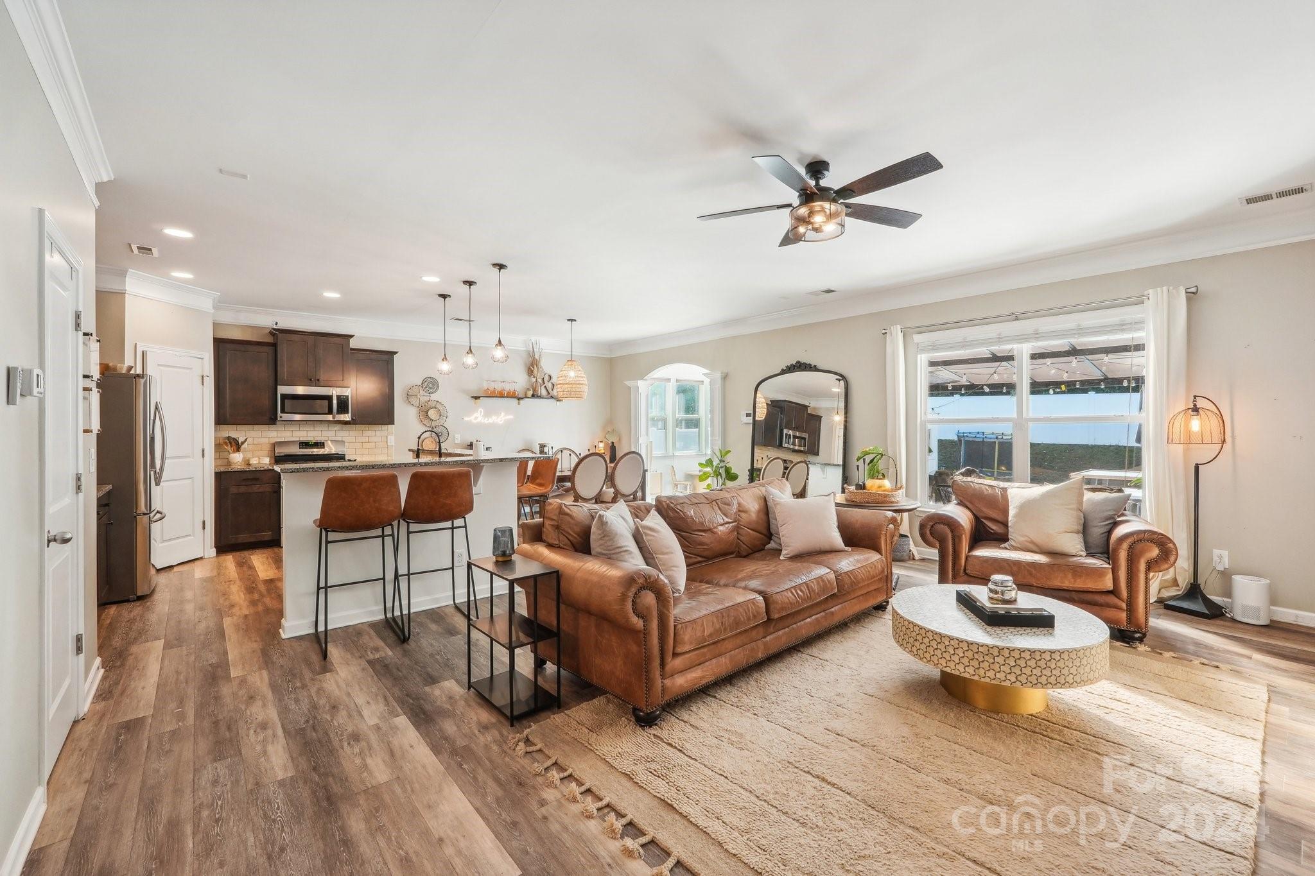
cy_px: 438
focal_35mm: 15
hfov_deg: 100.4
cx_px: 658
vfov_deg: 77.3
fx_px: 548
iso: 400
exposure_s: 1/20
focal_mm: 10
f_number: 8
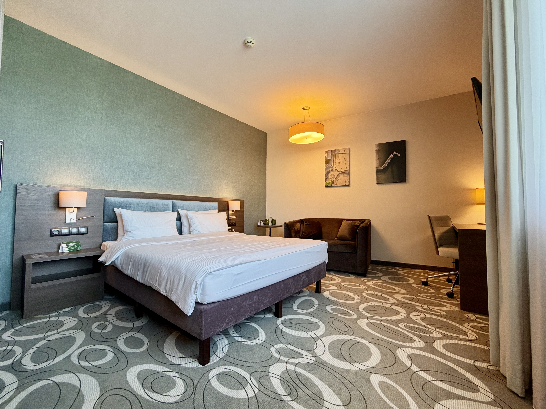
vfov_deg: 85.7
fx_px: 221
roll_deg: -0.1
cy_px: 204
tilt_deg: +1.3
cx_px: 273
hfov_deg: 102.1
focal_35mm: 14
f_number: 2.2
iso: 250
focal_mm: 2.22
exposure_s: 1/100
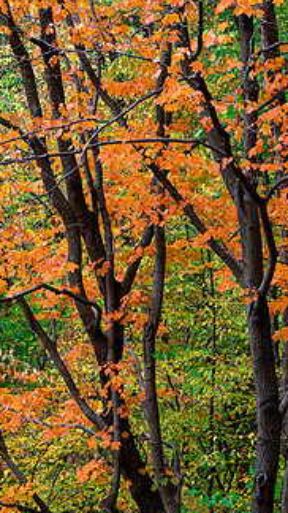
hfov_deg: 7.6
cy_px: 285
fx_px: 2174
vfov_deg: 13.4
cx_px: 142
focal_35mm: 160
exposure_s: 1/15
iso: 200
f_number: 11
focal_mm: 110
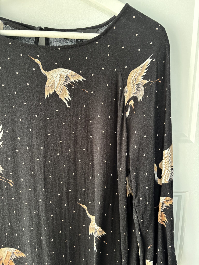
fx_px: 199
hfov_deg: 53.1
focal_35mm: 26
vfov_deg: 67.3
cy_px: 132
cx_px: 100
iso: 500
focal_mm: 5.96
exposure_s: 1/59
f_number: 1.6
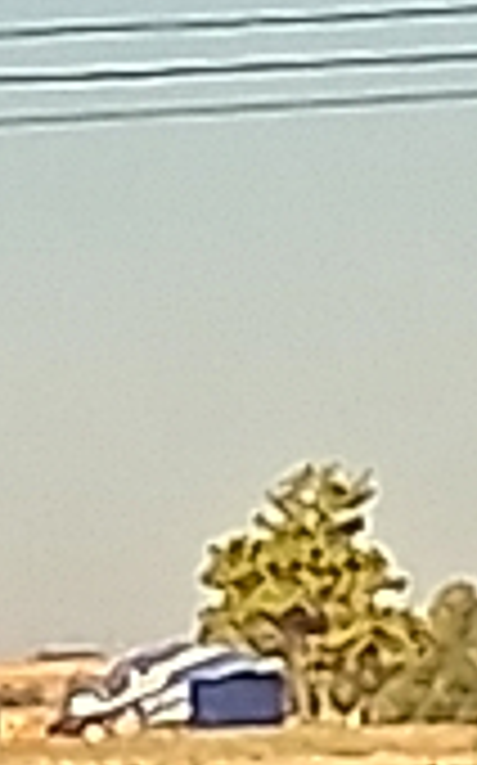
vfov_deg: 3.7
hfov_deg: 2.3
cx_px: -1292
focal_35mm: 550
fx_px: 11459
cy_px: 2452
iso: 25
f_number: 1.8
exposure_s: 1/1667
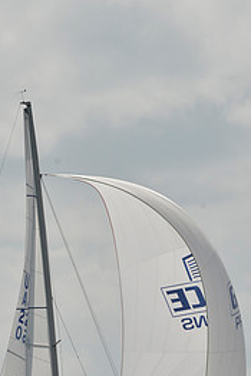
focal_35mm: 664
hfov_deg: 2.1
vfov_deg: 3.1
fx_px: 6935
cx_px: 91
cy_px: 340
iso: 280
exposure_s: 1/1250
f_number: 11
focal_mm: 300
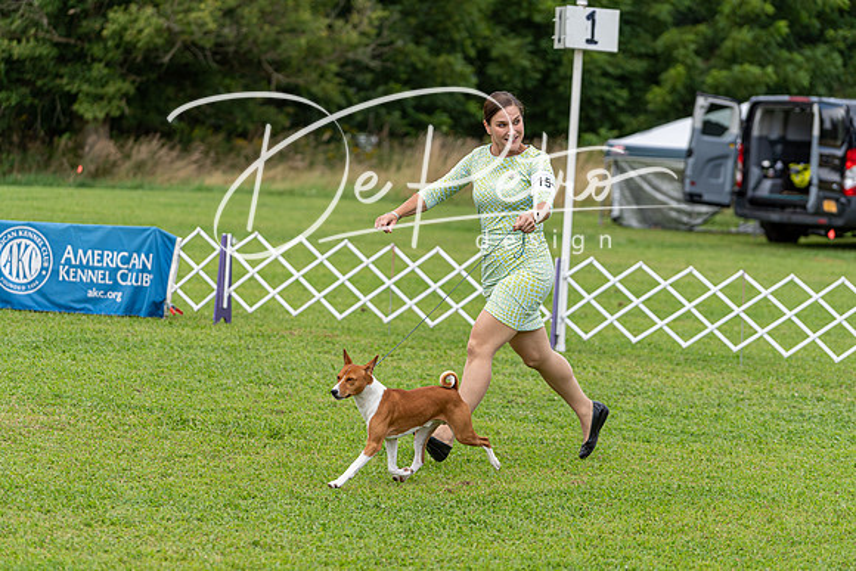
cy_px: 286
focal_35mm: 139
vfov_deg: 9.9
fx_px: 3306
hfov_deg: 14.8
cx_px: 428
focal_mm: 139
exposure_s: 1/1000
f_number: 4
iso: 200
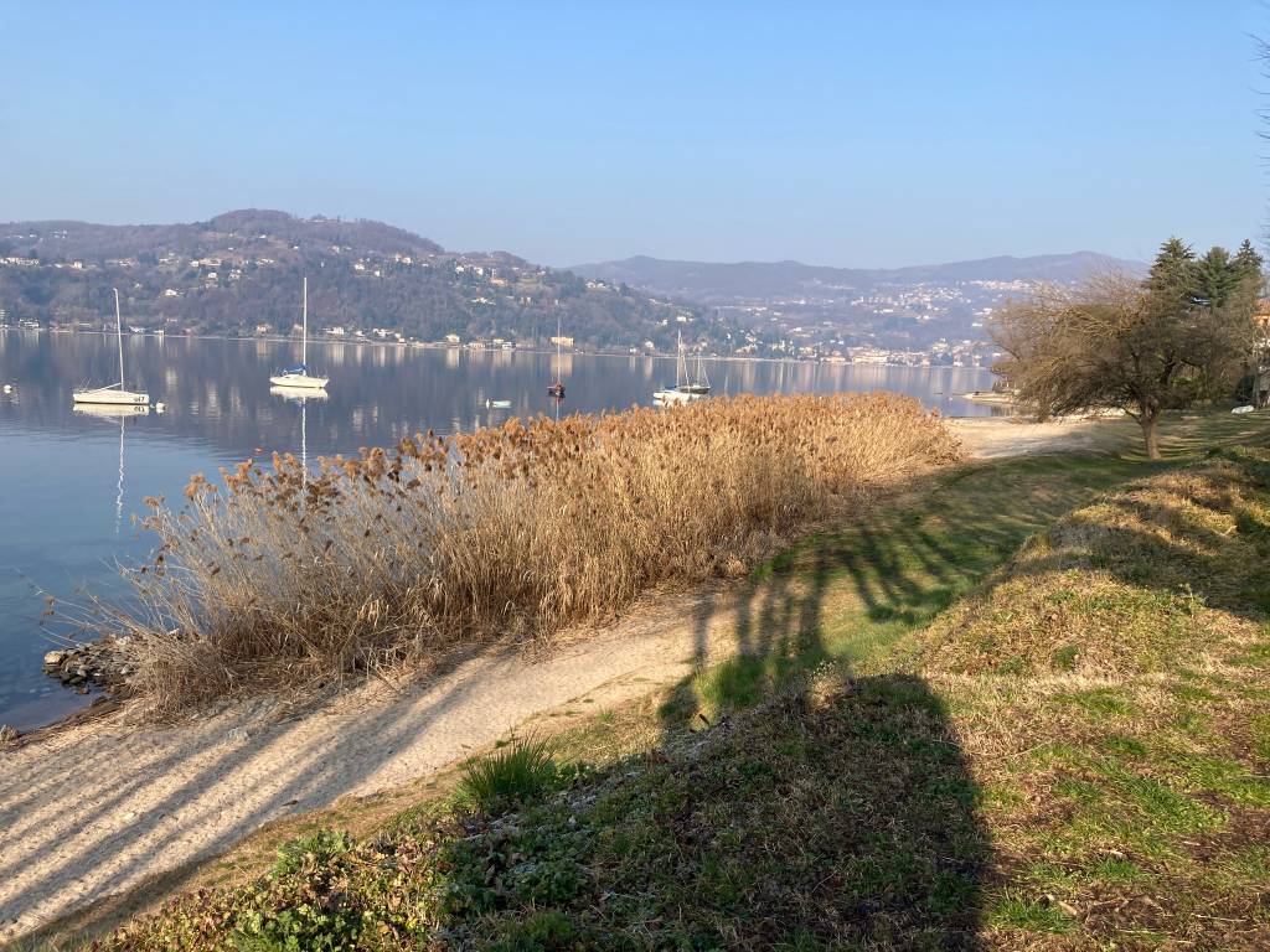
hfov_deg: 63.4
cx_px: 635
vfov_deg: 49.7
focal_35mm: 28
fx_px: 1027
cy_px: 476
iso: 20
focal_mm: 3.99
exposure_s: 1/1116
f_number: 1.8
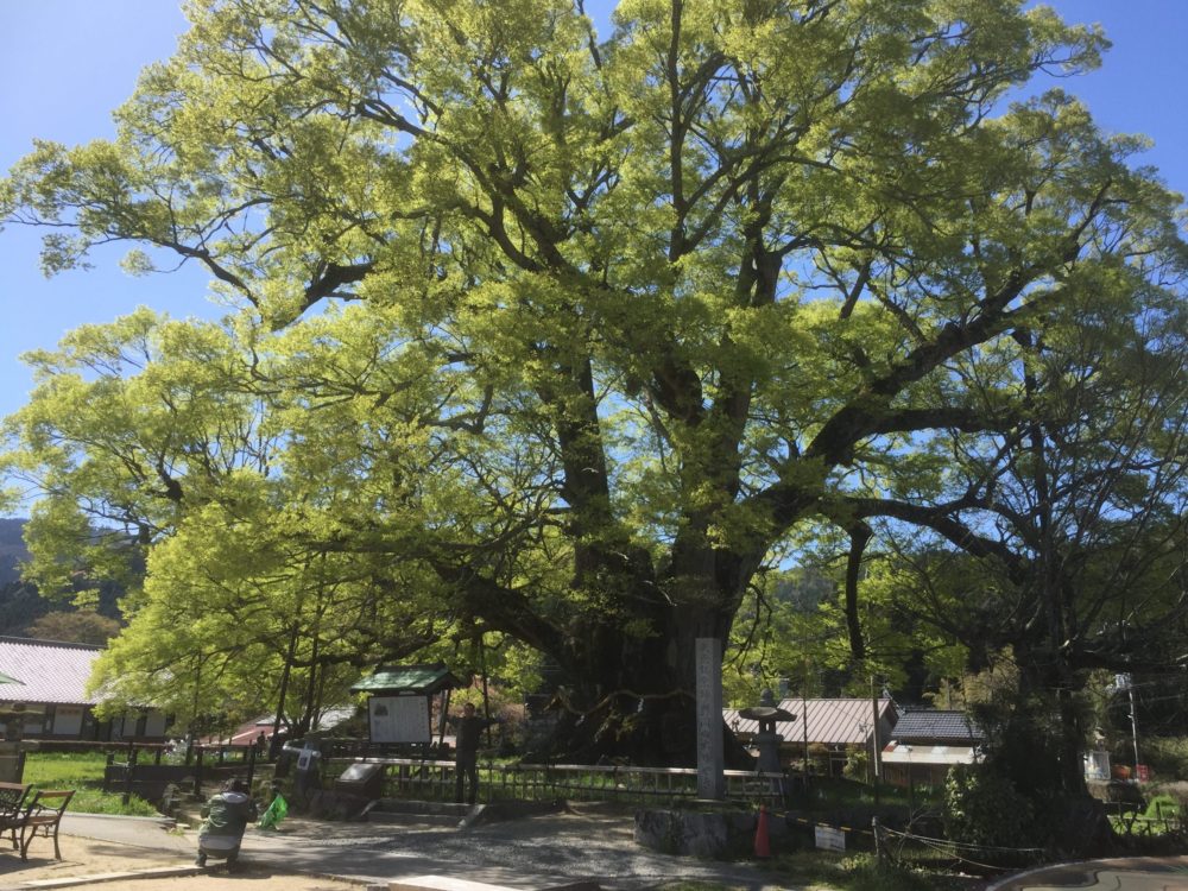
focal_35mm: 29
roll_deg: -1.3
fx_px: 995
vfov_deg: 48.2
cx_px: 594
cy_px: 446
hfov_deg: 61.7
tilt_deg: +16.8
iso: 32
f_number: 2.2
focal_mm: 4.15
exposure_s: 1/1276
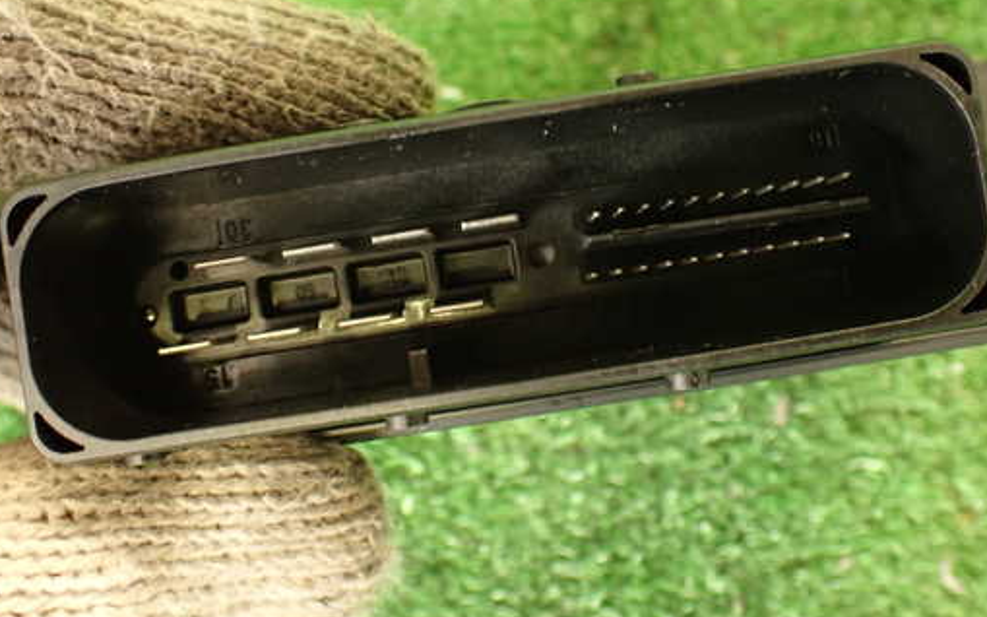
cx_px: 491
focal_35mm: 40
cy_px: 237
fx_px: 1076
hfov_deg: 49.3
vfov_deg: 31.9
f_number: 2.4
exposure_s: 1/30
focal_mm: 5.79
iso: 400
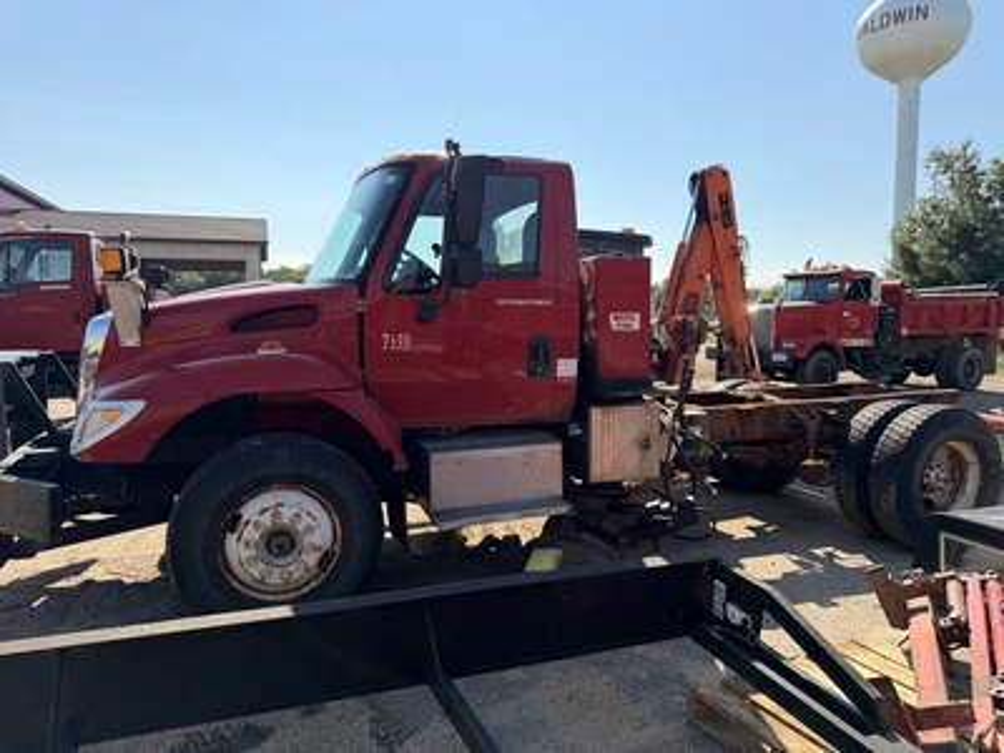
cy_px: 376
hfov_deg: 71.6
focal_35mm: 24
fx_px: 696
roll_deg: -0.3
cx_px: 502
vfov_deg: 56.8
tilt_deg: -3.0
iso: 80
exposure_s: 1/4975
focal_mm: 6.76
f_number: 1.78
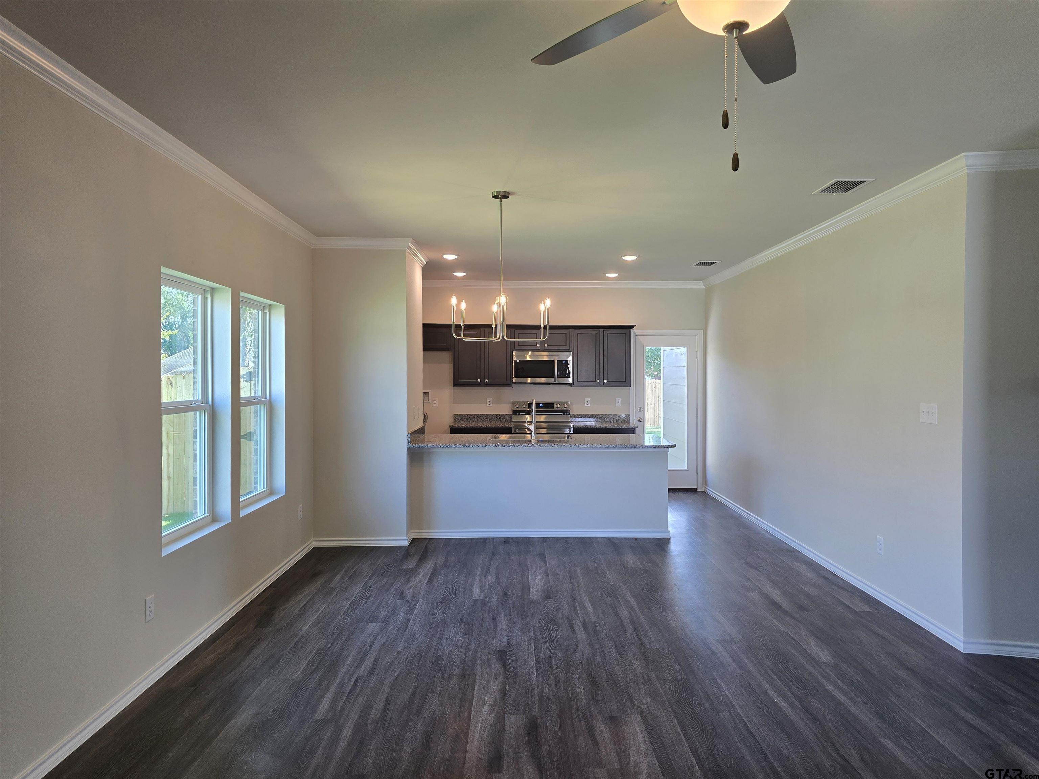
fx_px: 690
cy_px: 390
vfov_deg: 58.9
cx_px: 520
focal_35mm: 23
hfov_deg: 73.9
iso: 80
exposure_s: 1/120
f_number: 1.7
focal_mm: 6.3
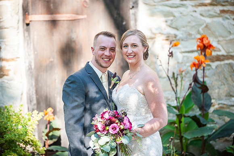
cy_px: 78
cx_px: 117
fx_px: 812
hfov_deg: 16.4
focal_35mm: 125
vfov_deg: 11.0
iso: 400
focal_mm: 125
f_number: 2.8
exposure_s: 1/640
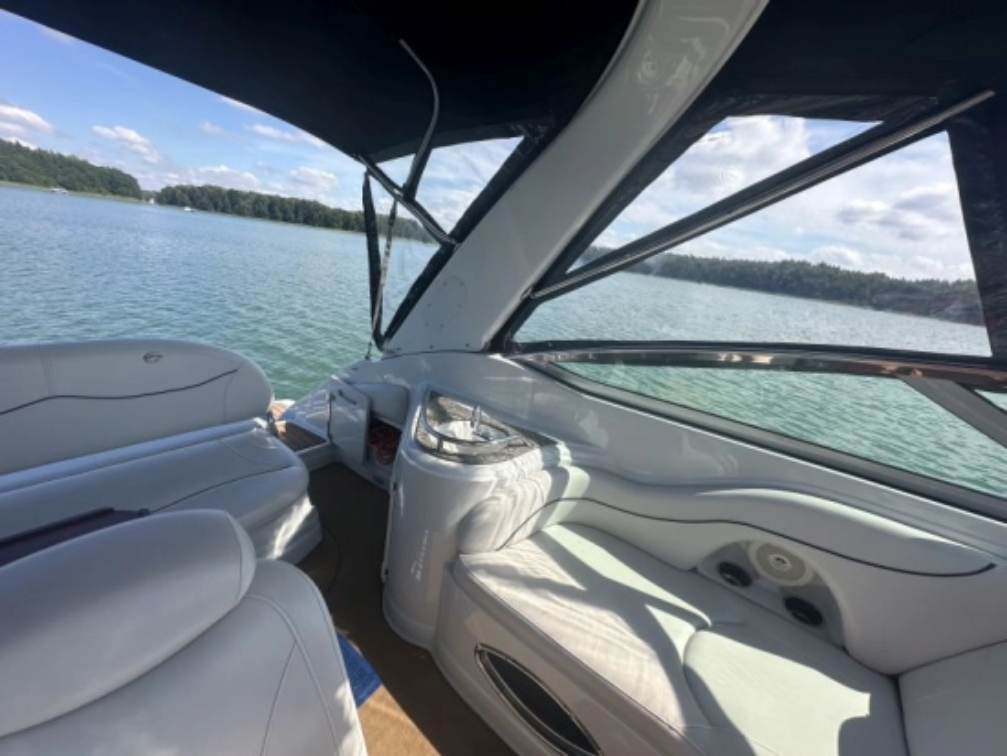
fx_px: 407
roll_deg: -8.0
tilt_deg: -15.5
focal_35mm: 14
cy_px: 378
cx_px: 504
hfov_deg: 102.0
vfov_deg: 85.7
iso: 50
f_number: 2.2
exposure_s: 1/1416
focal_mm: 2.22
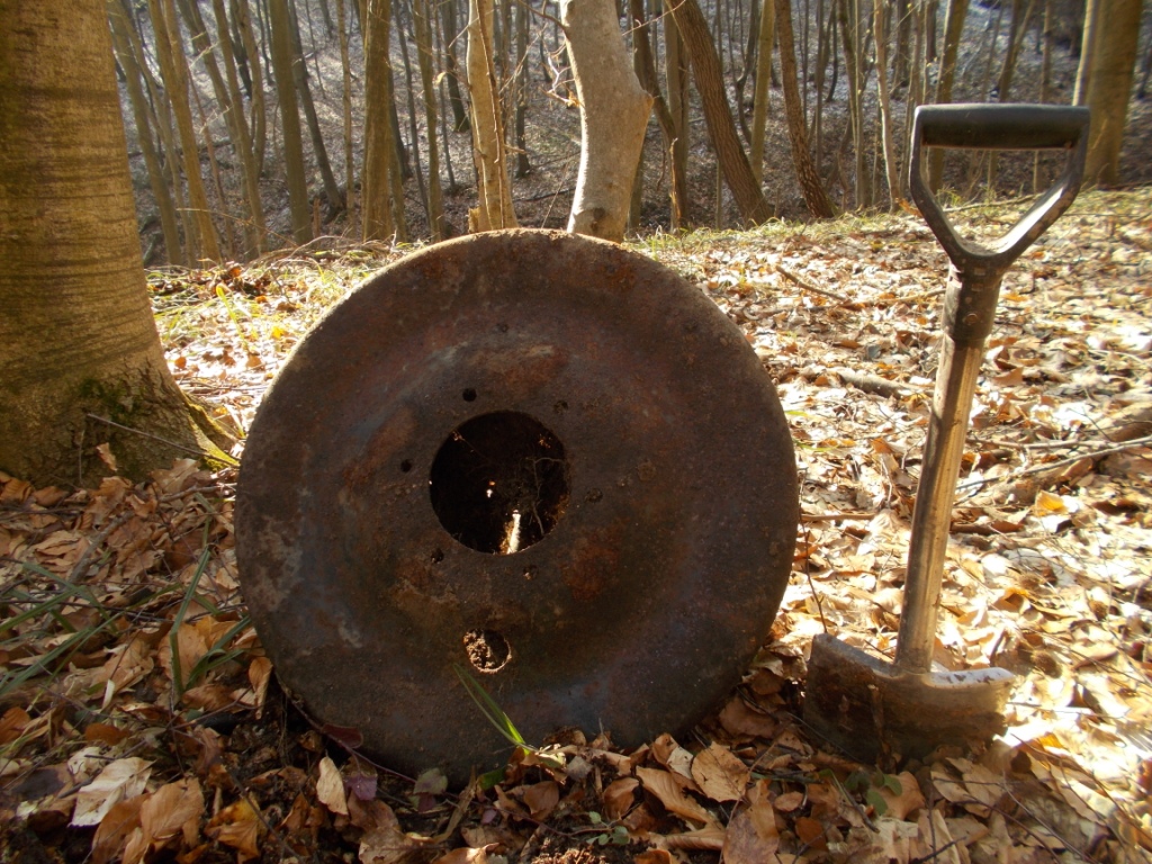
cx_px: 576
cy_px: 432
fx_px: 865
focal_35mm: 26
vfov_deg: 53.1
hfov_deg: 67.3
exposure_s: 1/80
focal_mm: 4.6
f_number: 3.2
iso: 80
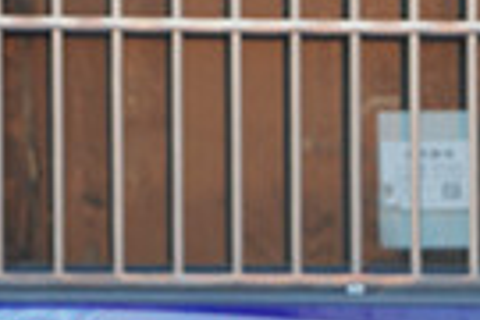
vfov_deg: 3.8
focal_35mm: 363
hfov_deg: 5.6
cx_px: 645
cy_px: 373
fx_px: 4834
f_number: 8
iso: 400
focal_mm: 75
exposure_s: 1/80
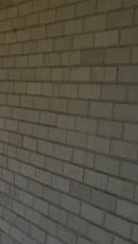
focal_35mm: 109
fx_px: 706
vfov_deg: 19.6
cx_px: -187
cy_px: 151
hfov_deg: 9.9
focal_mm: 6.3
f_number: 3.1
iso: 100
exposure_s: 1/250
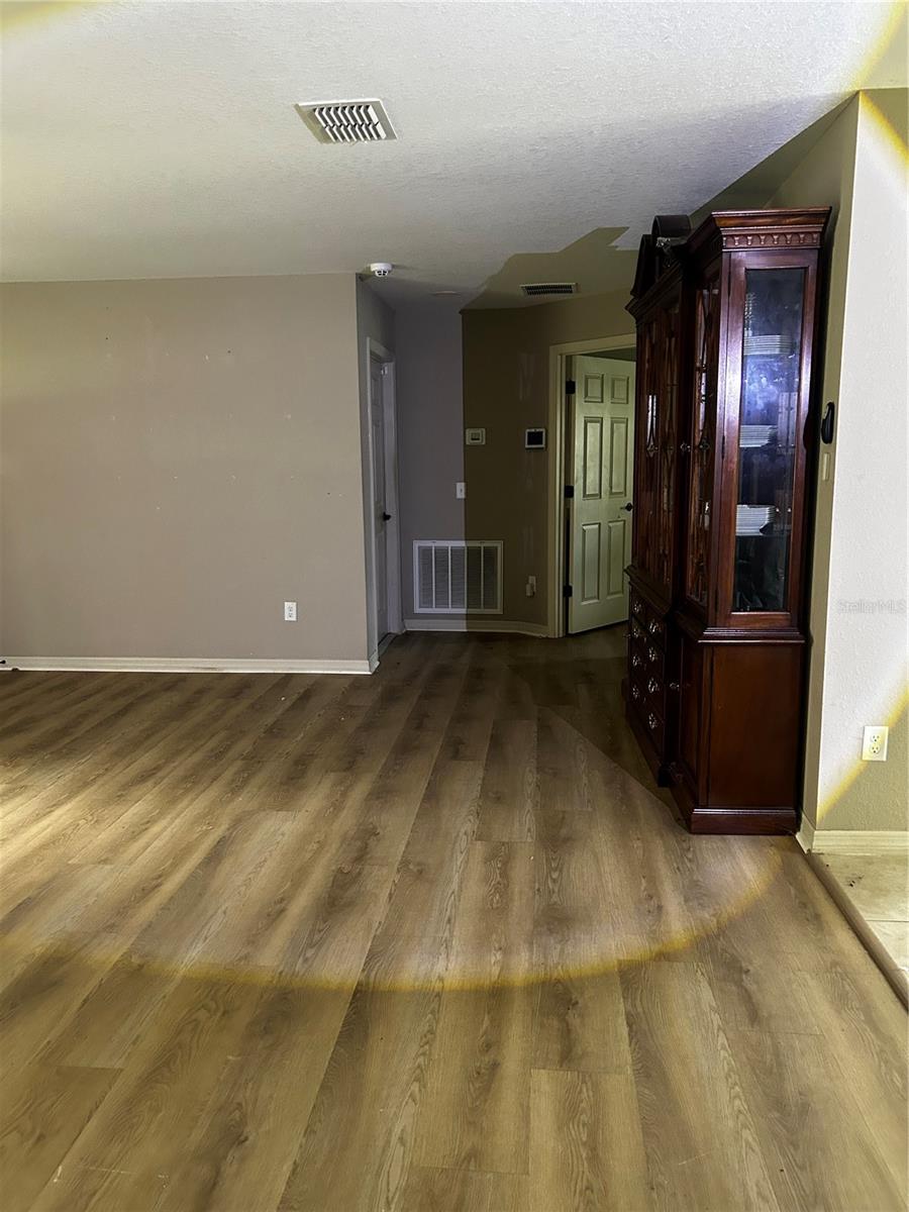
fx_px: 910
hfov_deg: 53.1
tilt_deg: -9.8
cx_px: 454
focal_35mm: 26
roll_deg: +0.9
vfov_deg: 67.3
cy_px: 606
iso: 400
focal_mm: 5.7
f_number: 1.5
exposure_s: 1/60
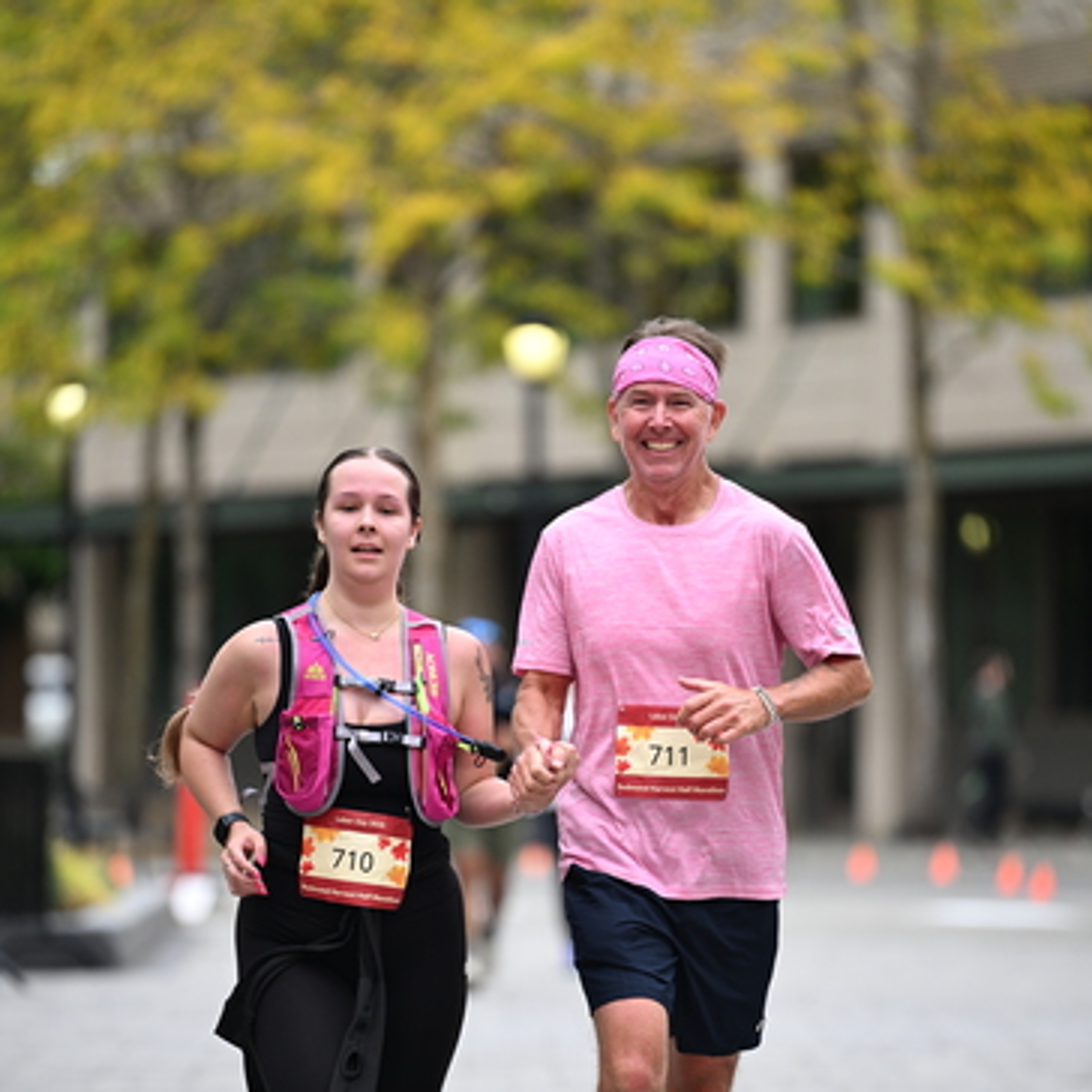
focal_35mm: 257
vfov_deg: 6.8
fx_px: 9172
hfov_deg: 6.8
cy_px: 756
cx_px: 548
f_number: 2.8
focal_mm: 200
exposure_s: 1/1600
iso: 640
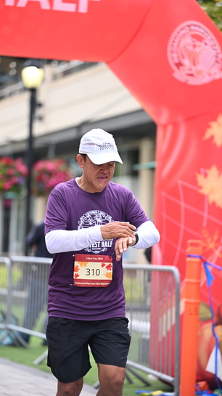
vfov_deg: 16.9
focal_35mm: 127
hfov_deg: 9.5
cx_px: 113
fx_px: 1331
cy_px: 198
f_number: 2.8
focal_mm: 120
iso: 640
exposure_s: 1/1600
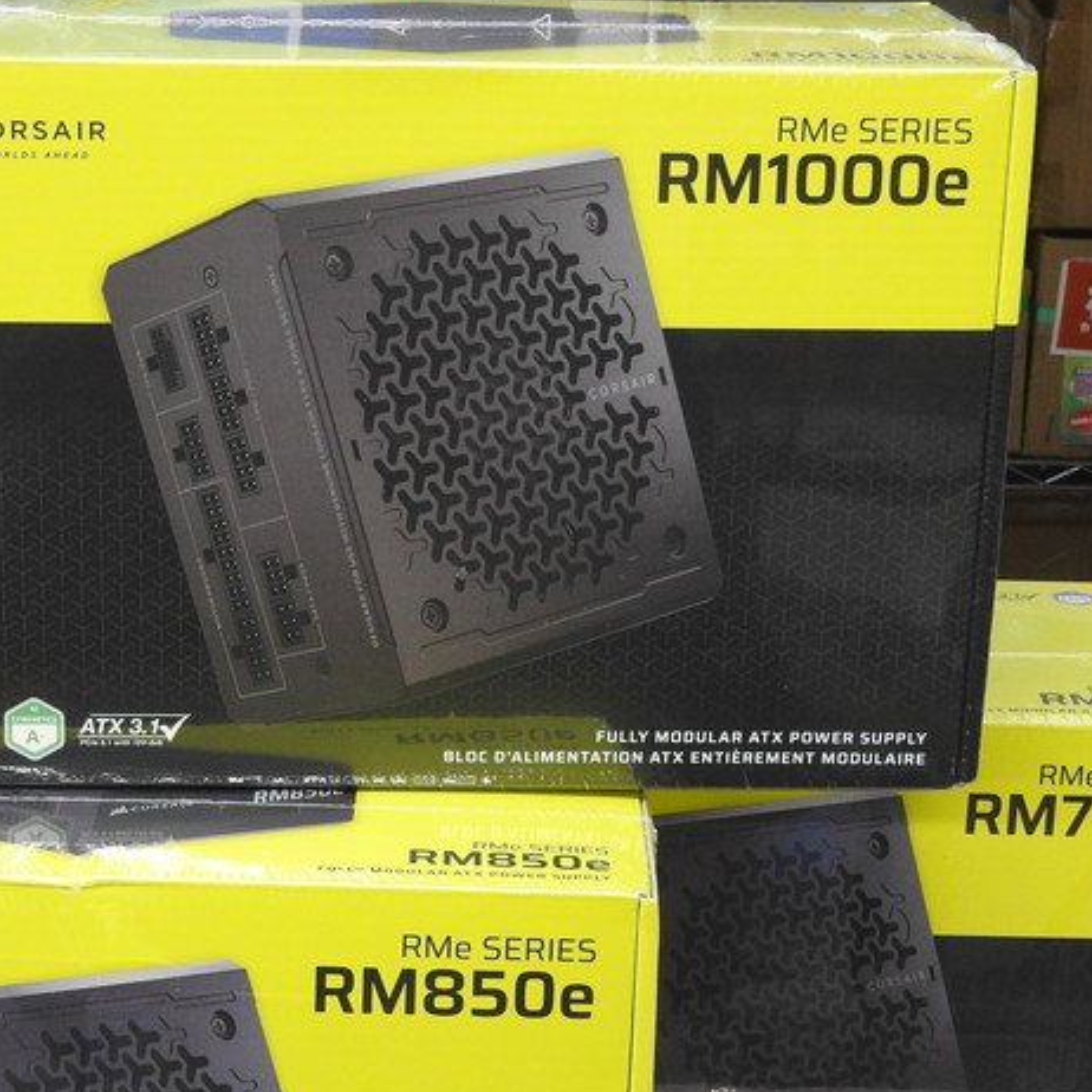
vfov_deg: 17.7
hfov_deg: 17.7
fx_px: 3498
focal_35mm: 98
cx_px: 357
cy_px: 763
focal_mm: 9
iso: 280
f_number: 4
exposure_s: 1/30
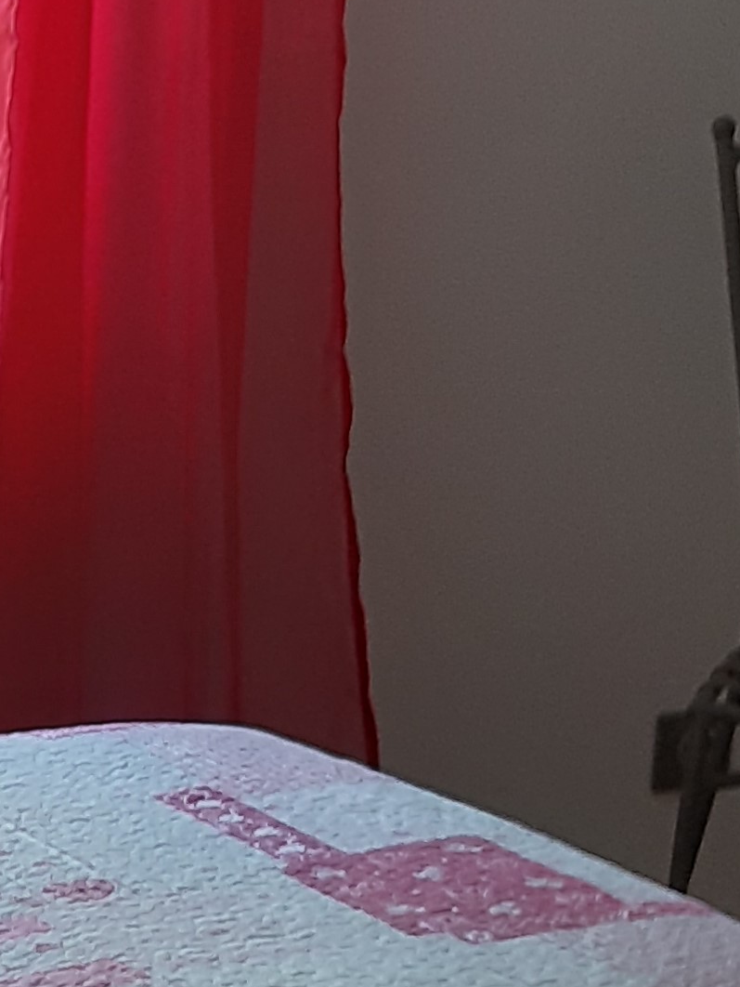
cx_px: -650
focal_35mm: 144
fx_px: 4103
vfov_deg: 13.5
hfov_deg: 9.7
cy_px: 1016
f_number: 1.7
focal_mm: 3.93
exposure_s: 1/50
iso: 64
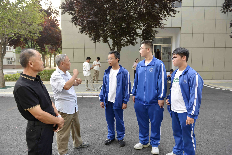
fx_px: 155
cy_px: 78
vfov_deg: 53.2
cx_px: 116
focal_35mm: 24
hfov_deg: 73.7
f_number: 3.5
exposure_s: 1/200
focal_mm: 24
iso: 200
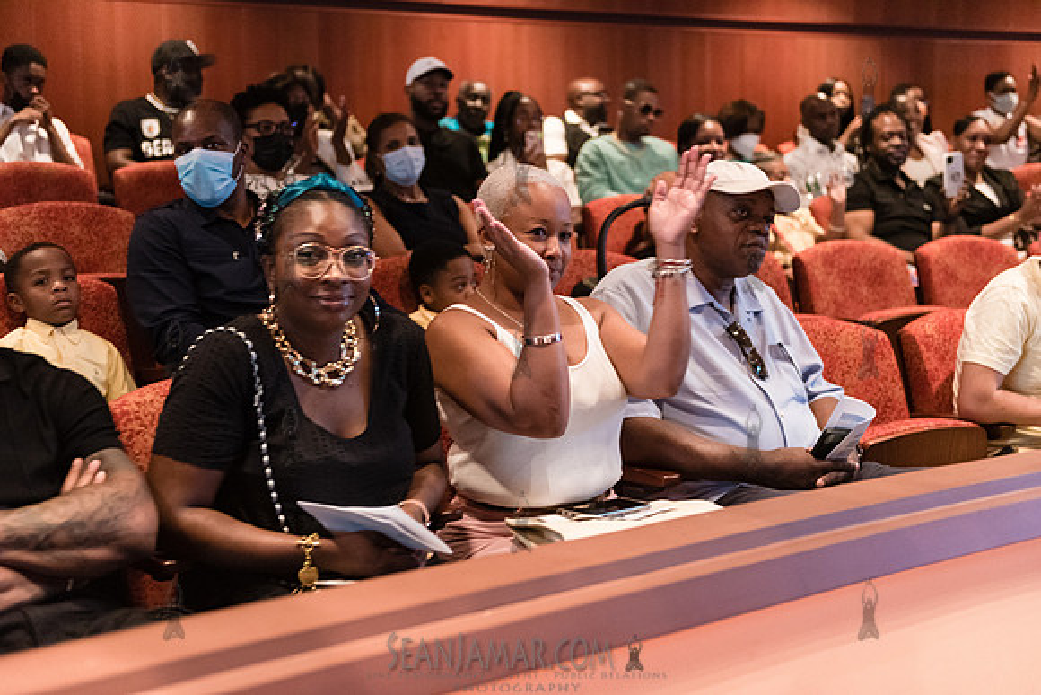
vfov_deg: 27.0
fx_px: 1446
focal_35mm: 50
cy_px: 348
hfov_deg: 39.6
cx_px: 520
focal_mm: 50
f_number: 2.8
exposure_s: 1/100
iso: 4000
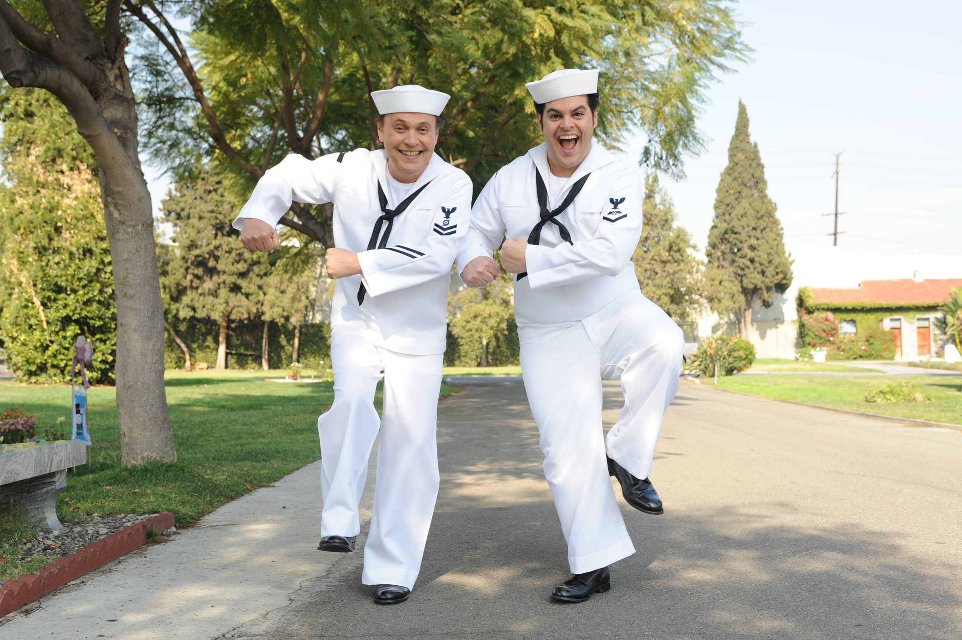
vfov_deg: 31.9
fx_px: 1122
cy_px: 320
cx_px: 481
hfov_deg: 46.4
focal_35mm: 42
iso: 200
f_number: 6.3
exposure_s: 1/200
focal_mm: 42
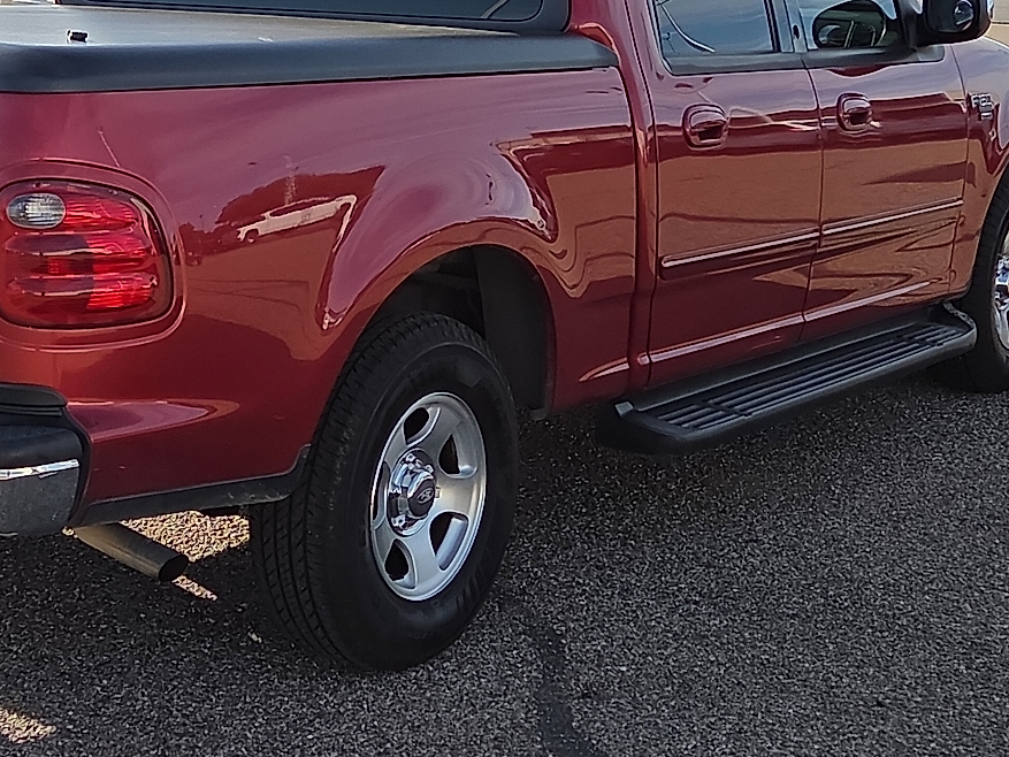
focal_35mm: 73
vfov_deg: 19.9
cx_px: 243
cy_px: 123
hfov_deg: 26.3
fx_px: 2128
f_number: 1.8
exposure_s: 1/2500
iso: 25
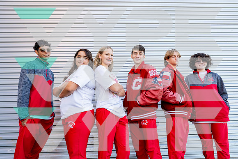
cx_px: 119
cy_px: 80
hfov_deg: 73.7
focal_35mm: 24
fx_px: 159
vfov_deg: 53.2
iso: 500
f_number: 8
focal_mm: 24
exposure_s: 1/125
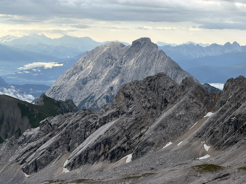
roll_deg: -1.8
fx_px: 711
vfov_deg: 14.8
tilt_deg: -3.8
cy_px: 92
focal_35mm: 100
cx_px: 123
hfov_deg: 19.6
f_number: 2.8
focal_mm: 16.89
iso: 50
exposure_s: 1/479
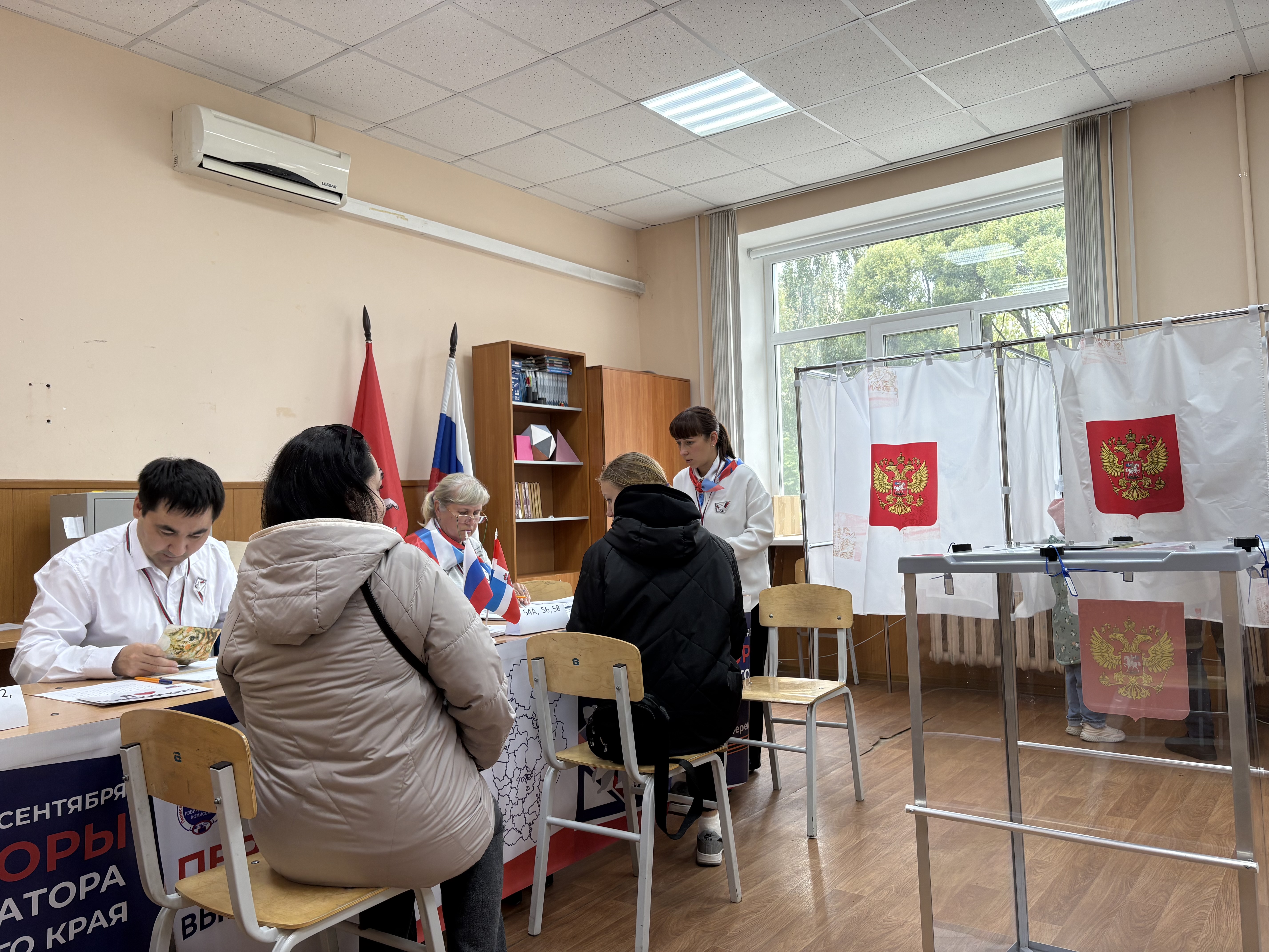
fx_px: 953
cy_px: 476
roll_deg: +2.4
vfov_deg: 53.1
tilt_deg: +1.2
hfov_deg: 67.3
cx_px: 634
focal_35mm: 26
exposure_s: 1/100
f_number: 1.6
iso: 50
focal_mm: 5.96
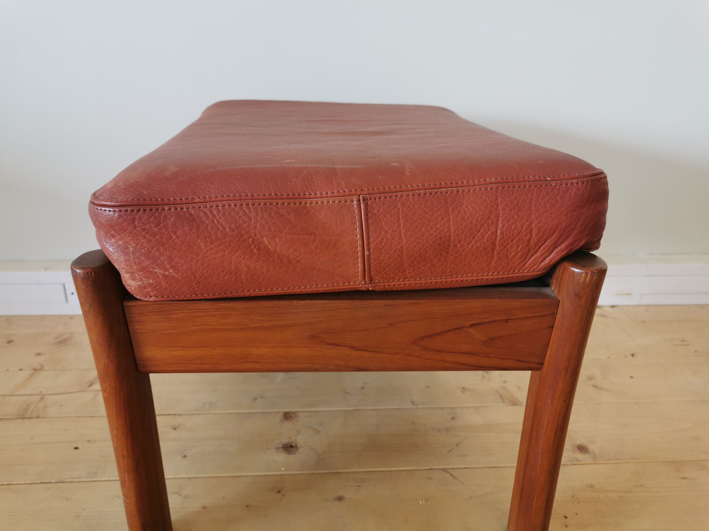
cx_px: 354
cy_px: 266
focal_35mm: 27
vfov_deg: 51.4
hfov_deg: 65.3
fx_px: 553
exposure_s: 1/100
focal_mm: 5.58
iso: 125
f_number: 1.8
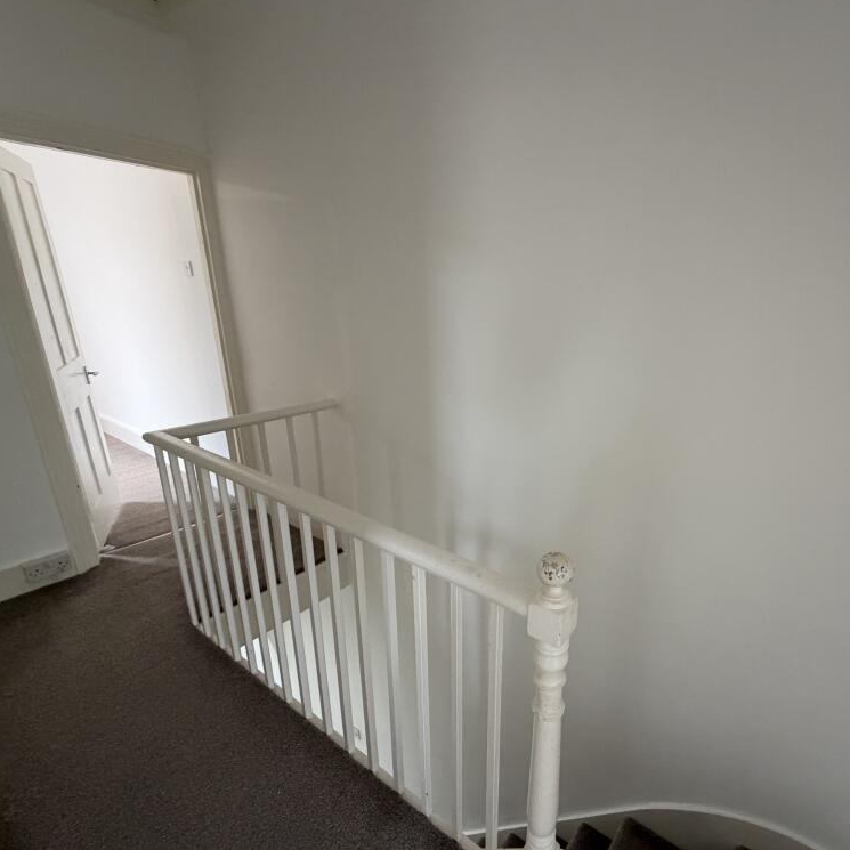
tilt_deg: -17.0
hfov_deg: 81.4
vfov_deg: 84.0
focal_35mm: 17
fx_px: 472
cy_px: 431
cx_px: 560
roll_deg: -2.1
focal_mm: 2.22
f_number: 2.2
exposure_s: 1/112
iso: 320
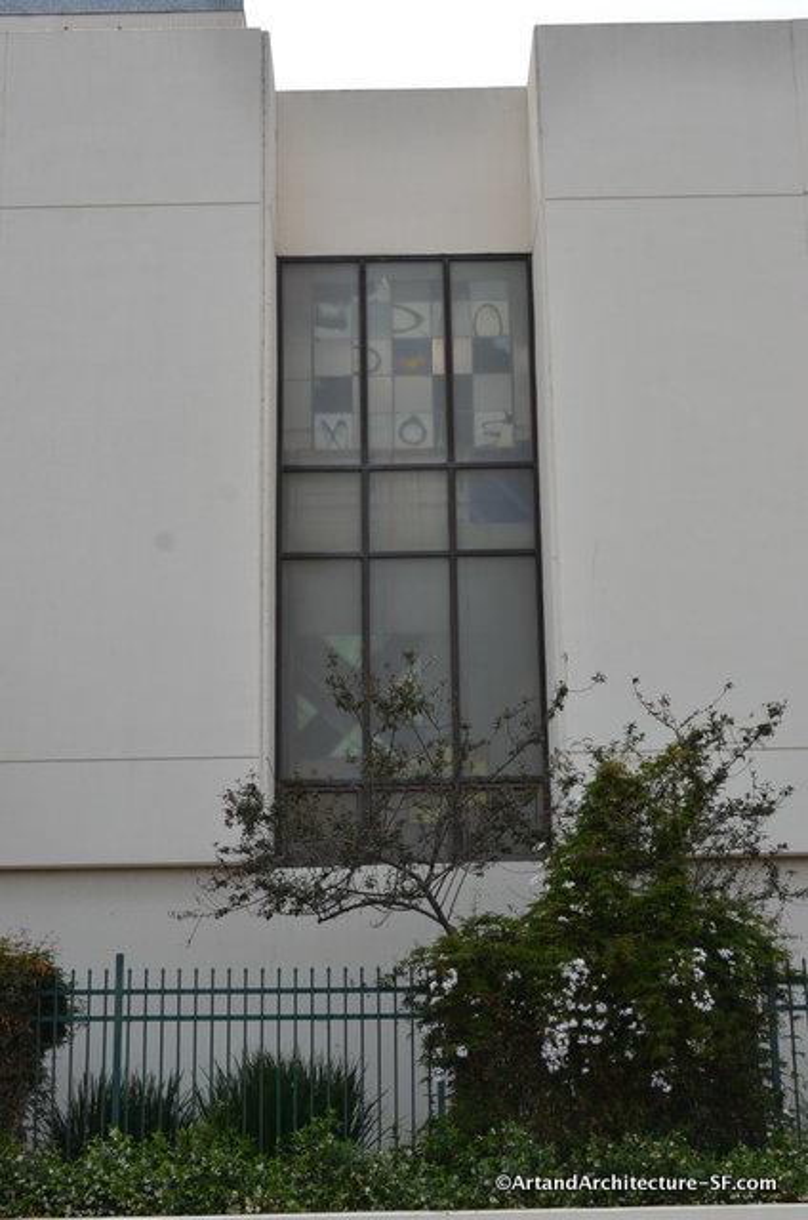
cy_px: 610
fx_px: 1775
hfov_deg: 25.6
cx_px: 404
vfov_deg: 37.9
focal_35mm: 52
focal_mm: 35
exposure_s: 1/250
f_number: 8
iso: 100
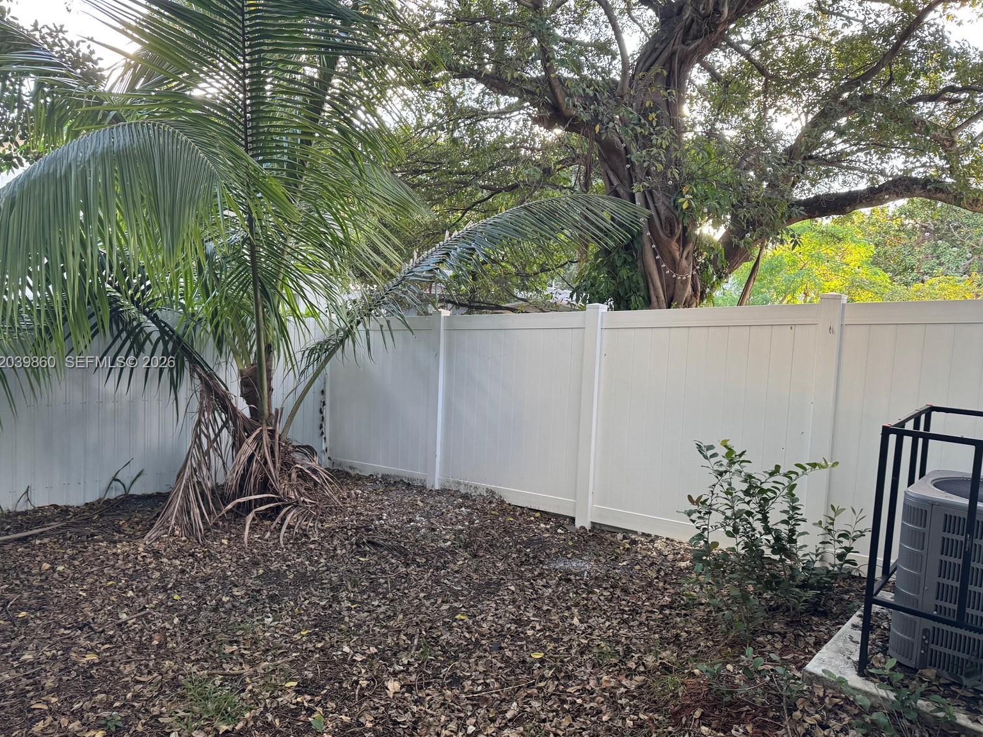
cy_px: 363
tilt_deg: -5.7
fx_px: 710
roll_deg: -2.8
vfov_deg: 54.9
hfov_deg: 69.4
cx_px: 488
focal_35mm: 25
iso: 160
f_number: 1.78
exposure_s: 1/121
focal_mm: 6.76
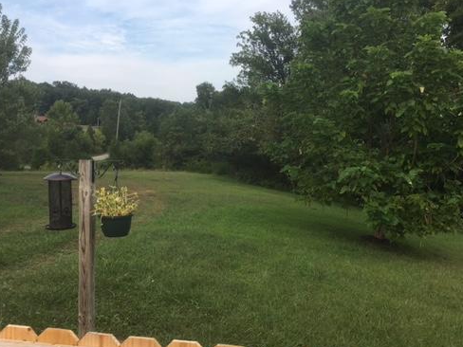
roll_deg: -0.7
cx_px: 237
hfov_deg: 49.0
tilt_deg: -1.8
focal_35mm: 38
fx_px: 508
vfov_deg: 37.7
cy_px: 178
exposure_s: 1/785
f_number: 2.2
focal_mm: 4.15
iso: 25
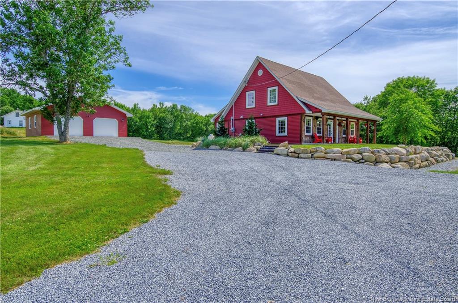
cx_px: 229
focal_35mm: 21
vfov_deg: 59.2
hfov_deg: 81.4
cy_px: 152
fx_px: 266
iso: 100
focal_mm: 14
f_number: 10
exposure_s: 1/250
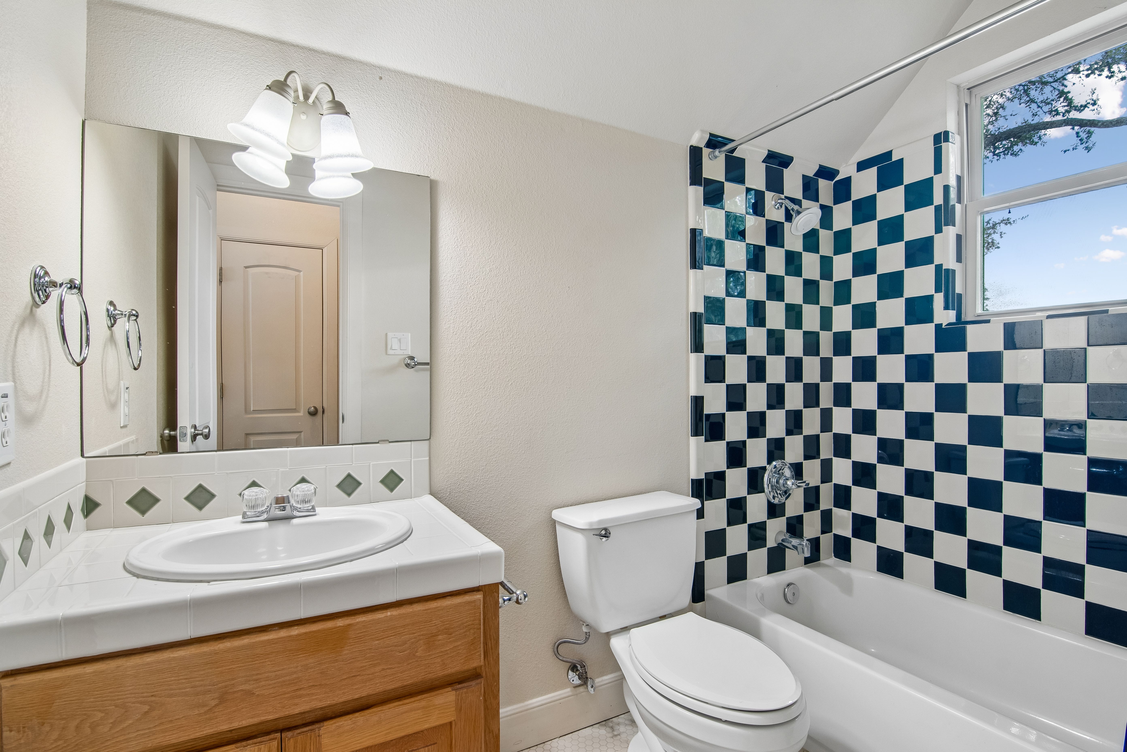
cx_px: 564
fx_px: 501
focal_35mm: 16
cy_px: 376
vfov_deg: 73.7
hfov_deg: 96.7
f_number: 8
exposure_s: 1/25
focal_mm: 11
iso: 320
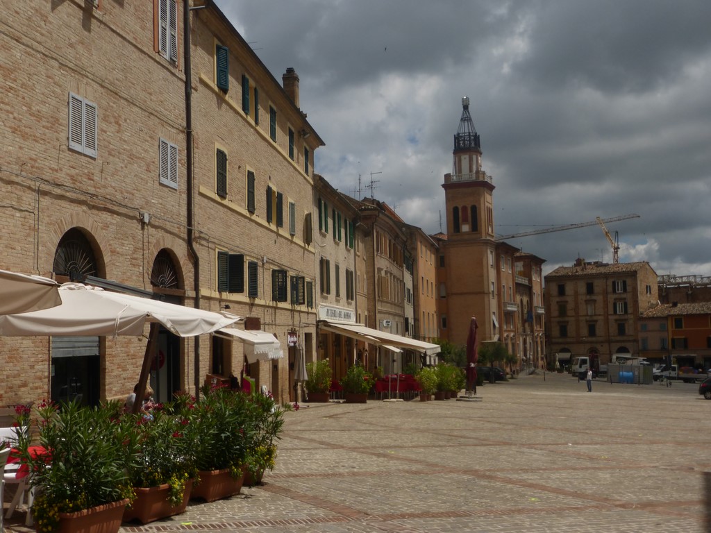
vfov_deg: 36.0
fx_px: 822
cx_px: 356
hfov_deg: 46.8
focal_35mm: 40
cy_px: 266
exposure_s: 1/1600
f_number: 3.9
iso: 100
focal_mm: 6.9
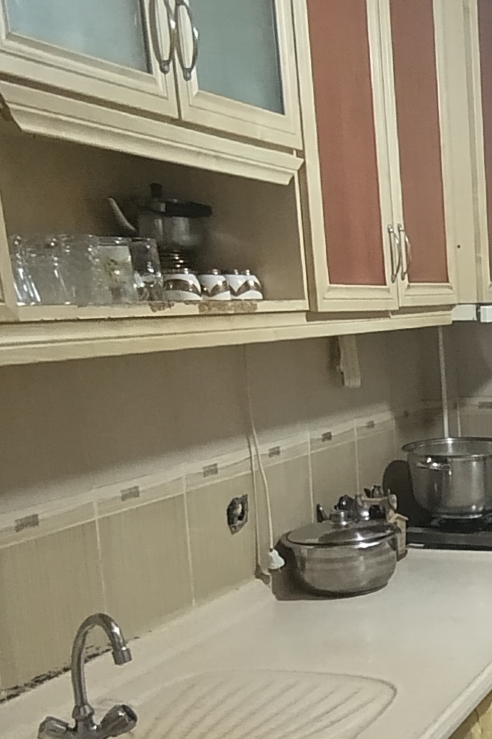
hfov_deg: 23.0
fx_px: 1067
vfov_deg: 37.0
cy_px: 577
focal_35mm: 52
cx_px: 645
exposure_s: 1/33.3
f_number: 2.2
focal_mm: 1.65
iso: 400
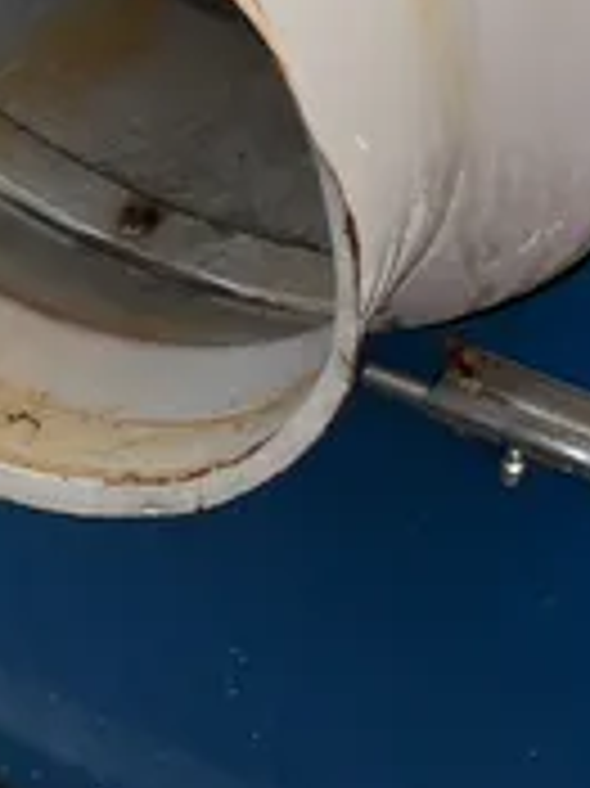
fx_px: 2480
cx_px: 802
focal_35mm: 109
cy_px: -178
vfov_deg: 17.2
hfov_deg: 13.0
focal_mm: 5.1
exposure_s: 1/121
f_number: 1.6
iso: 50
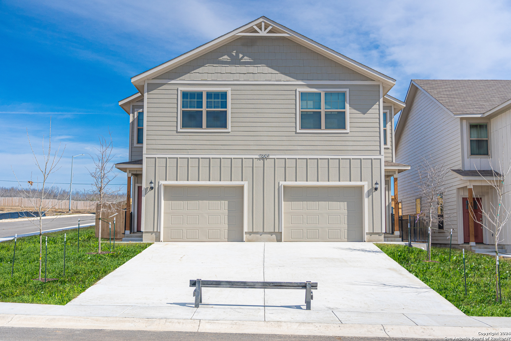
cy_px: 170
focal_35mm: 39
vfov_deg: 34.2
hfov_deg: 49.6
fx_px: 554
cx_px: 256
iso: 800
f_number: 4
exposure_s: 1/8000
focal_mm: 39
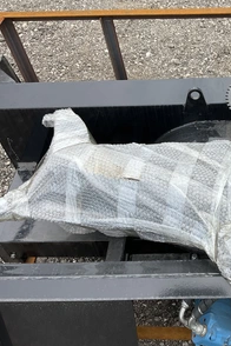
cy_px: 172
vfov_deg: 47.4
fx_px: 395
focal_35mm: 41
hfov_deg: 31.1
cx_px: 207
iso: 25
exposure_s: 1/495
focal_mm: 3
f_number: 1.8
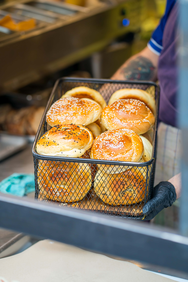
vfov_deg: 23.9
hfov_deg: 16.1
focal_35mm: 85
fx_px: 666
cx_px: 94
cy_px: 141
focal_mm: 85
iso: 640
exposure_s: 1/125
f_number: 2.8
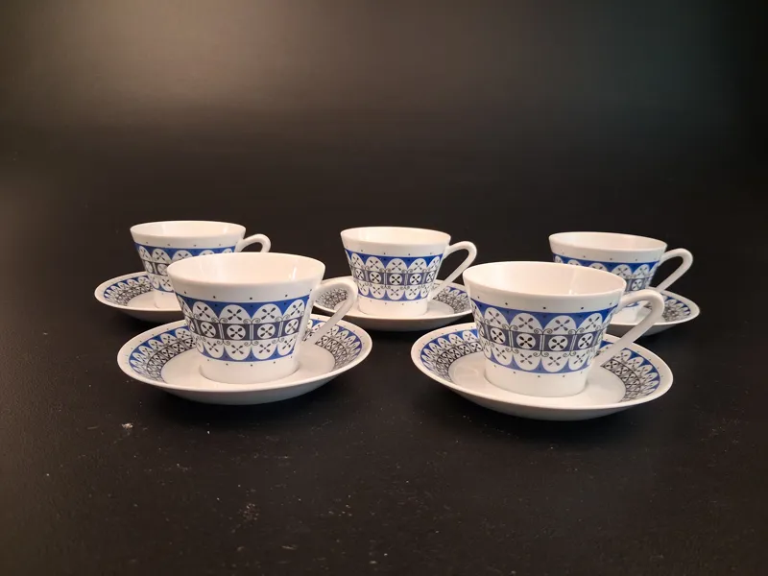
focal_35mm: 27
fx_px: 599
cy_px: 288
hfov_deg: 65.3
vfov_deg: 51.4
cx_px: 384
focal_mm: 4
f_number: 1.8
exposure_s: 1/50
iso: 250
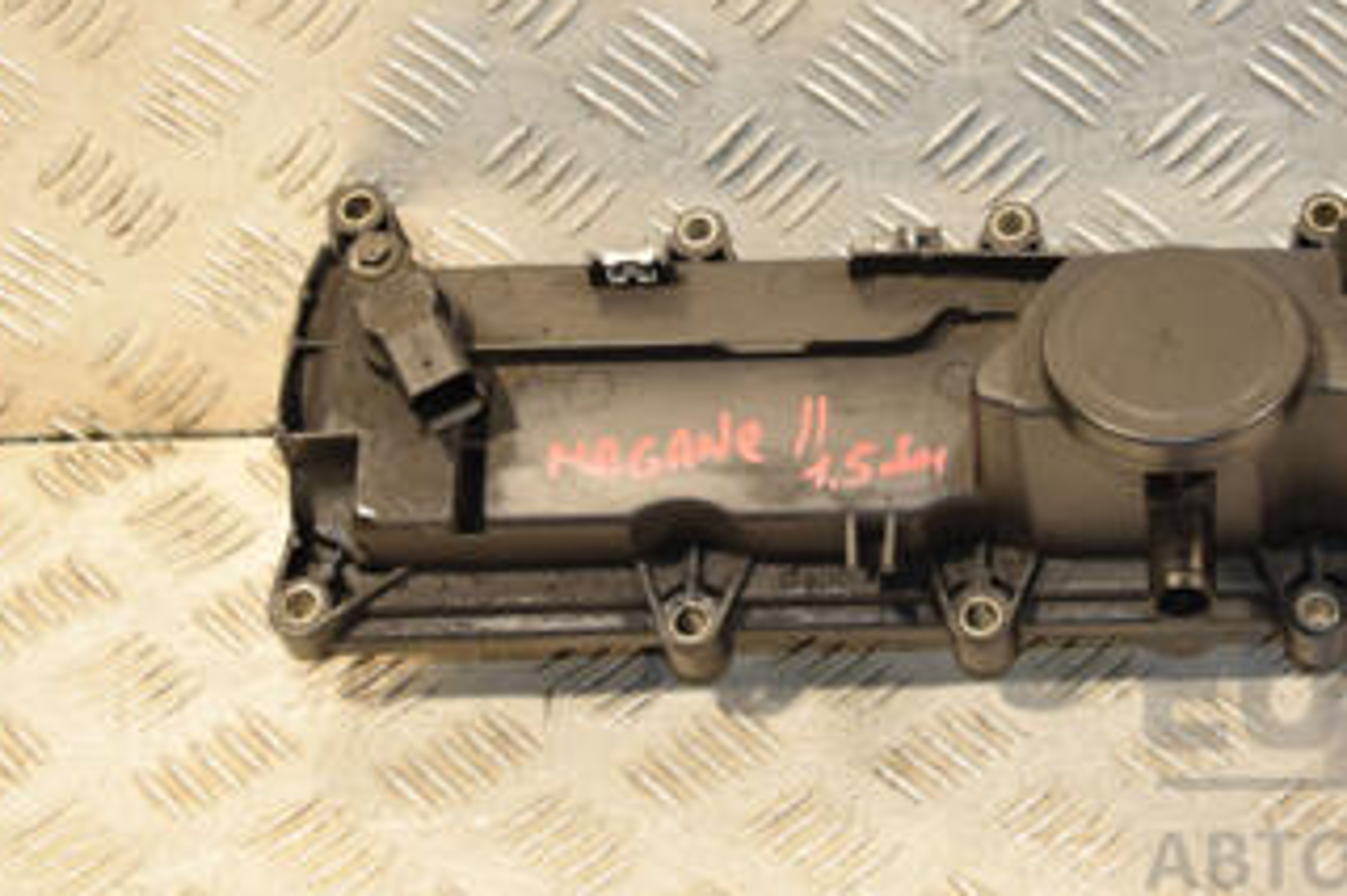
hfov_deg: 22.3
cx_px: 1065
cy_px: 126
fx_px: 3366
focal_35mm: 90
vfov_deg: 15.0
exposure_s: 1/200
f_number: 5
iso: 800
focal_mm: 32
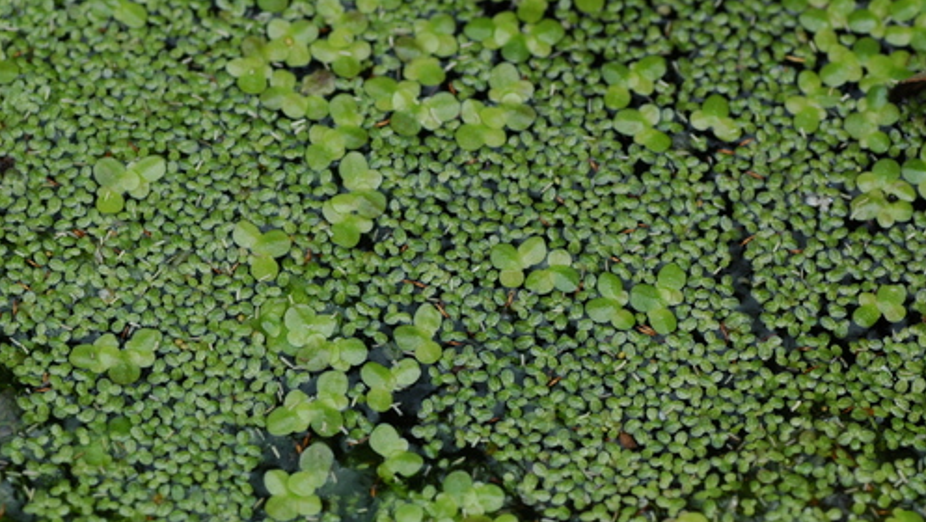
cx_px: 464
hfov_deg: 15.1
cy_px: 300
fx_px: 3488
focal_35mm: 142
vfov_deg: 8.6
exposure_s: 1/640
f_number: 8
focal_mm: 90
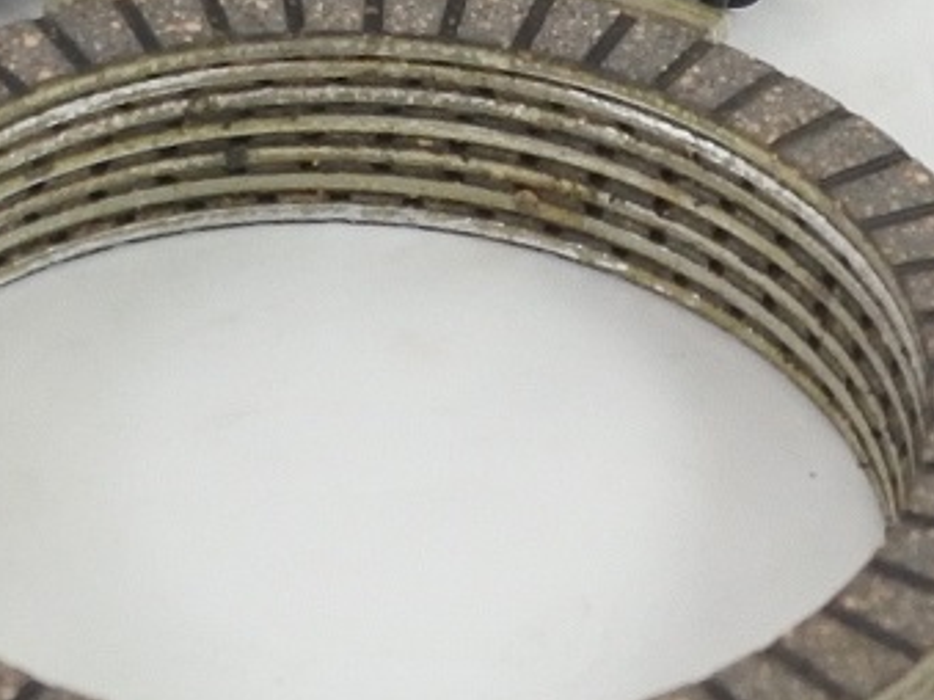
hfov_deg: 11.1
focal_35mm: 175
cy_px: -434
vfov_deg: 8.3
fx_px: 4720
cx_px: -121
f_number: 4
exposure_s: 1/125
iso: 450
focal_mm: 13.1
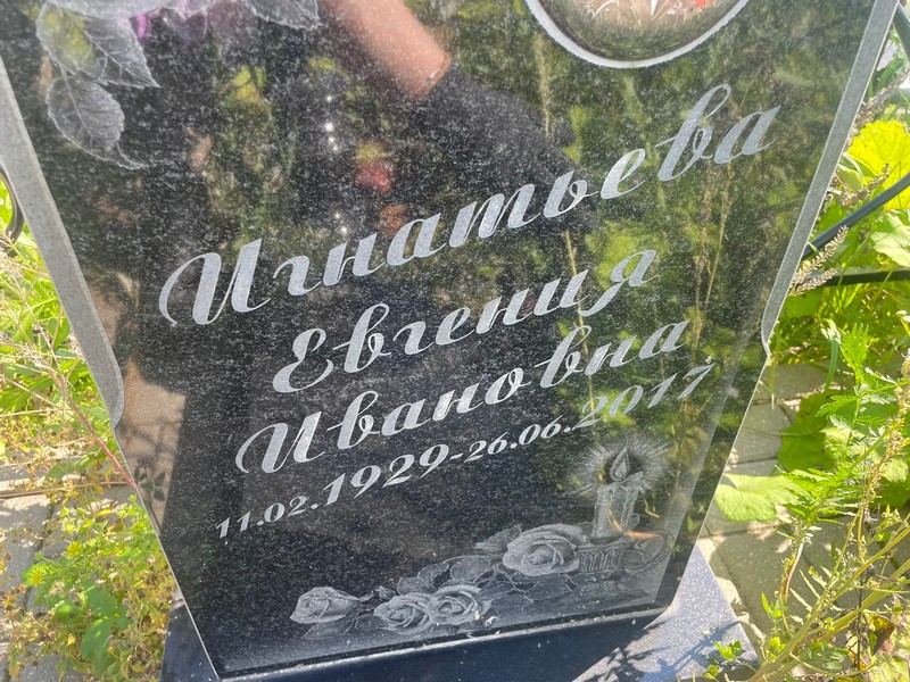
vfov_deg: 53.1
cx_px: 455
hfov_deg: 67.3
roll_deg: -1.3
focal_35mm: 26
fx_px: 683
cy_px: 341
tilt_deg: -35.3
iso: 32
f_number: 1.6
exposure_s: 1/262
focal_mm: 4.2
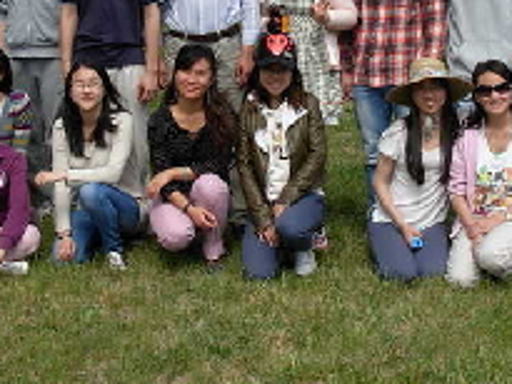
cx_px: 237
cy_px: 40
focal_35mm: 89
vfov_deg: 16.4
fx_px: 1317
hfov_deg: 22.0
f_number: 4.9
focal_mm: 6.3
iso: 79
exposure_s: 1/384
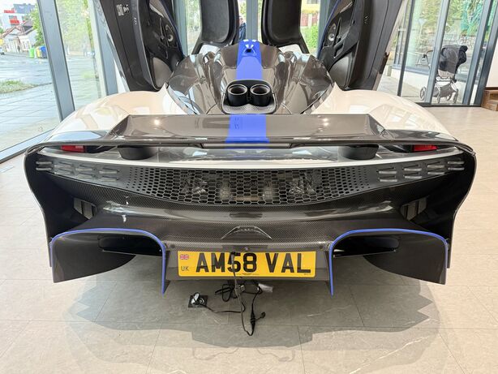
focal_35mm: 24
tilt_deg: -21.4
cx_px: 249
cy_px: 187
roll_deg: +0.0
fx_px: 345
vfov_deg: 56.8
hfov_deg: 71.6
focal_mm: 6.76
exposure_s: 1/60
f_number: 1.78
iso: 320
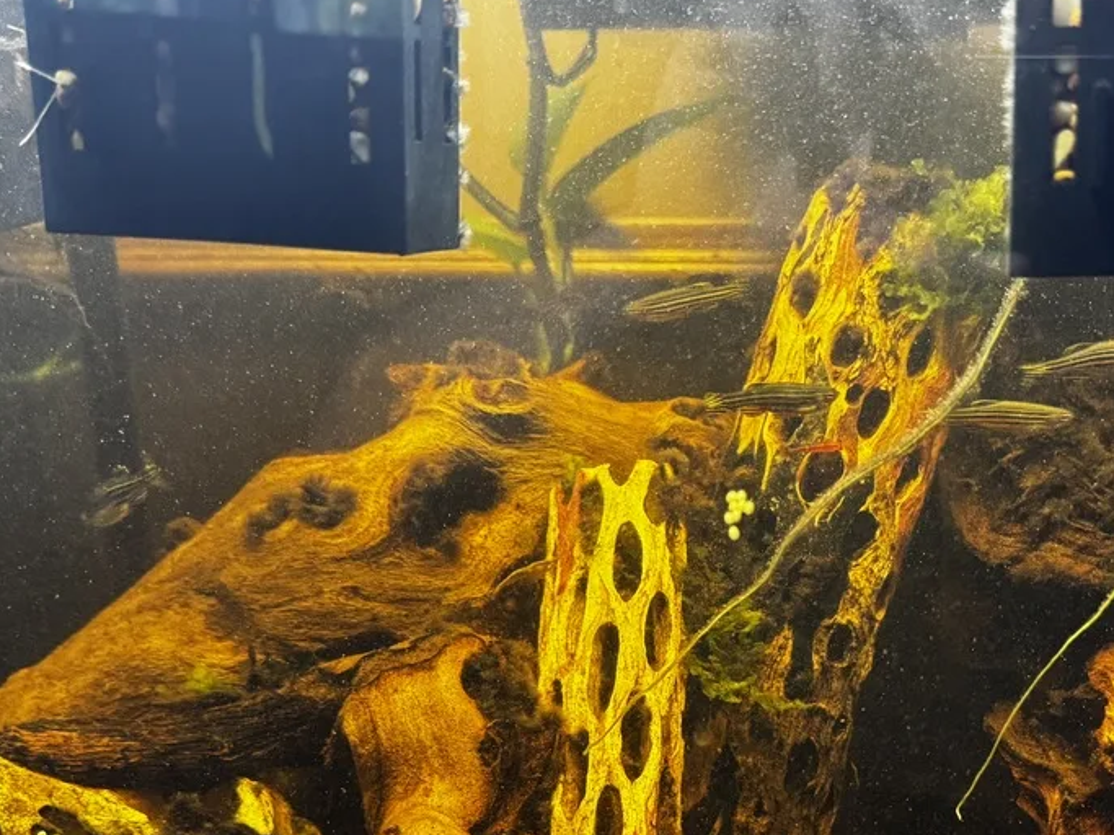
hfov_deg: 41.5
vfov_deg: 31.7
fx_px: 1448
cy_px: 615
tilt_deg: -20.0
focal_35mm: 45
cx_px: 755
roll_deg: +0.2
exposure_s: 1/60
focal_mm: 6.76
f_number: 1.78
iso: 640
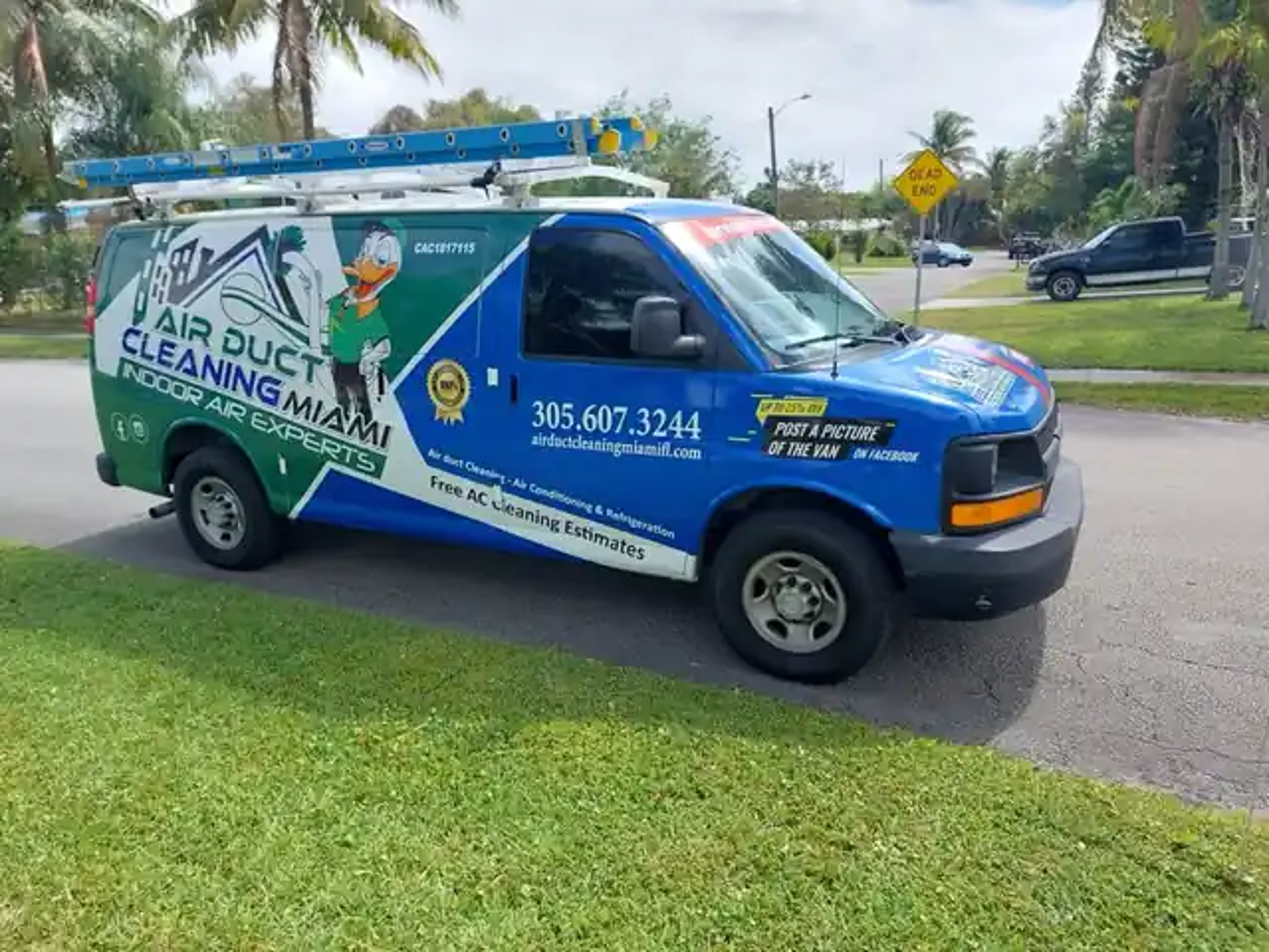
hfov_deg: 71.6
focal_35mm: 24
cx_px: 634
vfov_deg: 56.8
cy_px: 476
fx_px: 880
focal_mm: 5.23
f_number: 1.8
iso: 25
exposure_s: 1/582
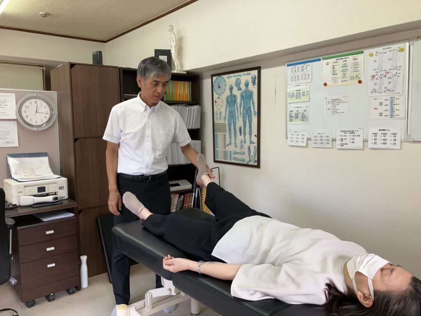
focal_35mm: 28
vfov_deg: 49.7
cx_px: 210
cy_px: 158
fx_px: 341
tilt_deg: -5.4
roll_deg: +0.7
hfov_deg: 63.4
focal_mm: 3.99
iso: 80
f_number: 1.8
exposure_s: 1/121
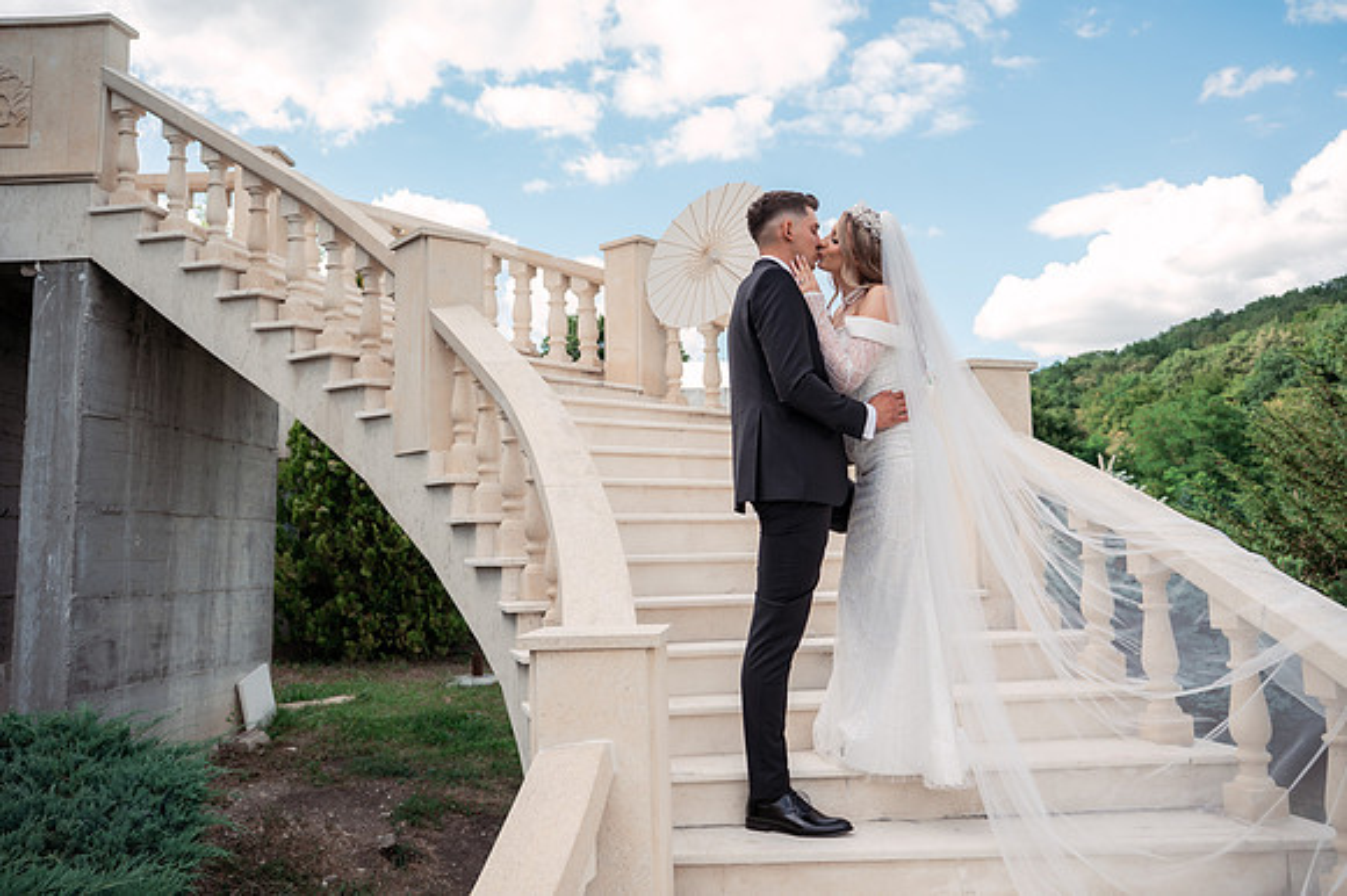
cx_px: 674
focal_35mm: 28
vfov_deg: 46.4
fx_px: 1047
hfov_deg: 65.5
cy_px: 448
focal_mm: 28
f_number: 3.2
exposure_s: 1/640
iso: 160
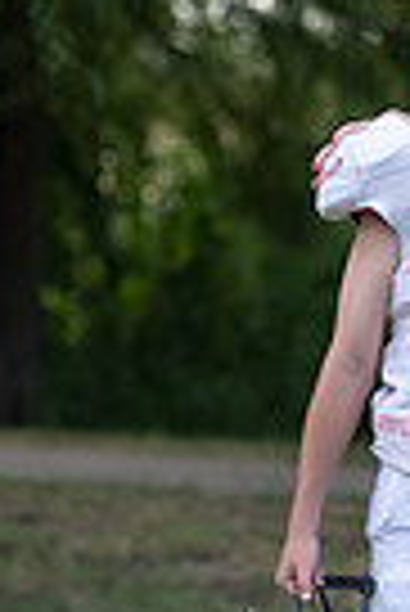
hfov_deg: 4.7
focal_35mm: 291
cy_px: 356
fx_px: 4958
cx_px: 622
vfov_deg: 7.1
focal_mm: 88
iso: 100
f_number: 2.8
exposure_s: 1/400
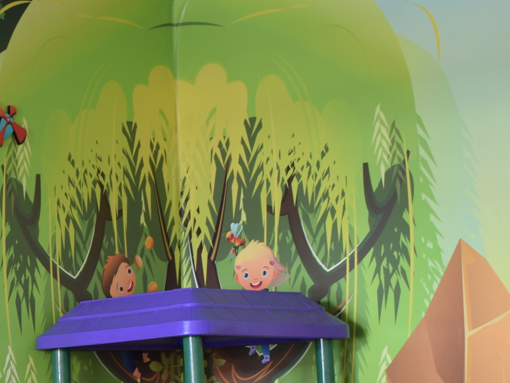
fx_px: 1812
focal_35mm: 123
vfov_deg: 11.5
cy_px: 575
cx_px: -106
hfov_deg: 15.4
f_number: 3.8
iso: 100
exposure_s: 1/3
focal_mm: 24
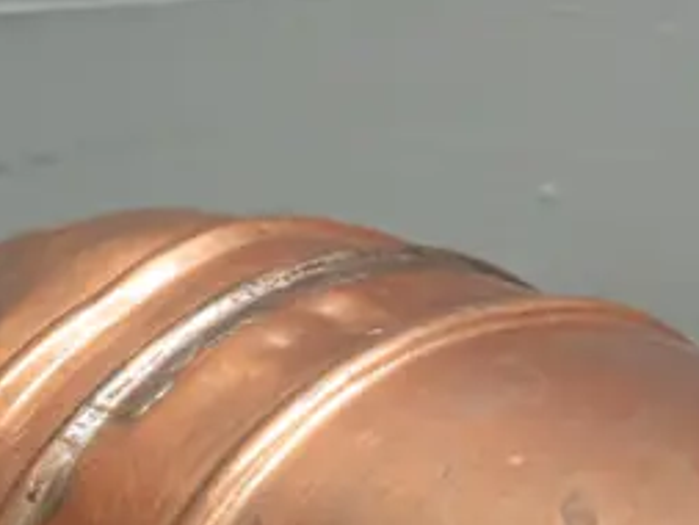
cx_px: 749
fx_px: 3758
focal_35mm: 186
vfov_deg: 7.7
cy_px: 1056
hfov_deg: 10.5
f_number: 5
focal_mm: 23
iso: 2500
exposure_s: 1/60
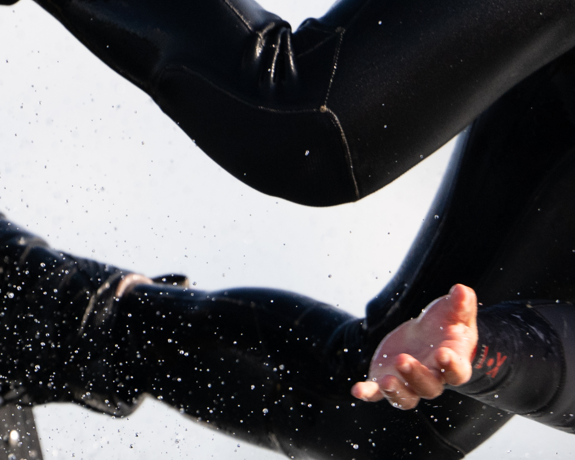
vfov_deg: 0.9
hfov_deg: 1.1
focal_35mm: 1797
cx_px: 724
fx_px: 30581
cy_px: -47
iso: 400
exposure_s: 1/2500
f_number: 4.5
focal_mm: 400
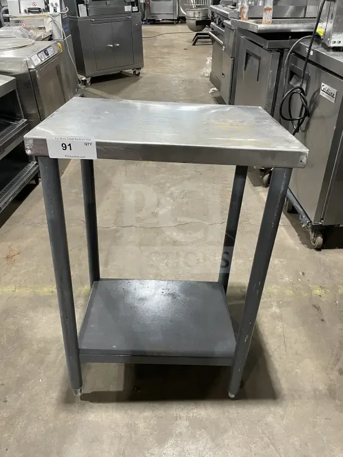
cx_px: 172
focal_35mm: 26
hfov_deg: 53.1
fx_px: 343
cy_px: 228
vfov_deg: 67.3
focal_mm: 4.2
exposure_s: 1/60
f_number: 1.6
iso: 250
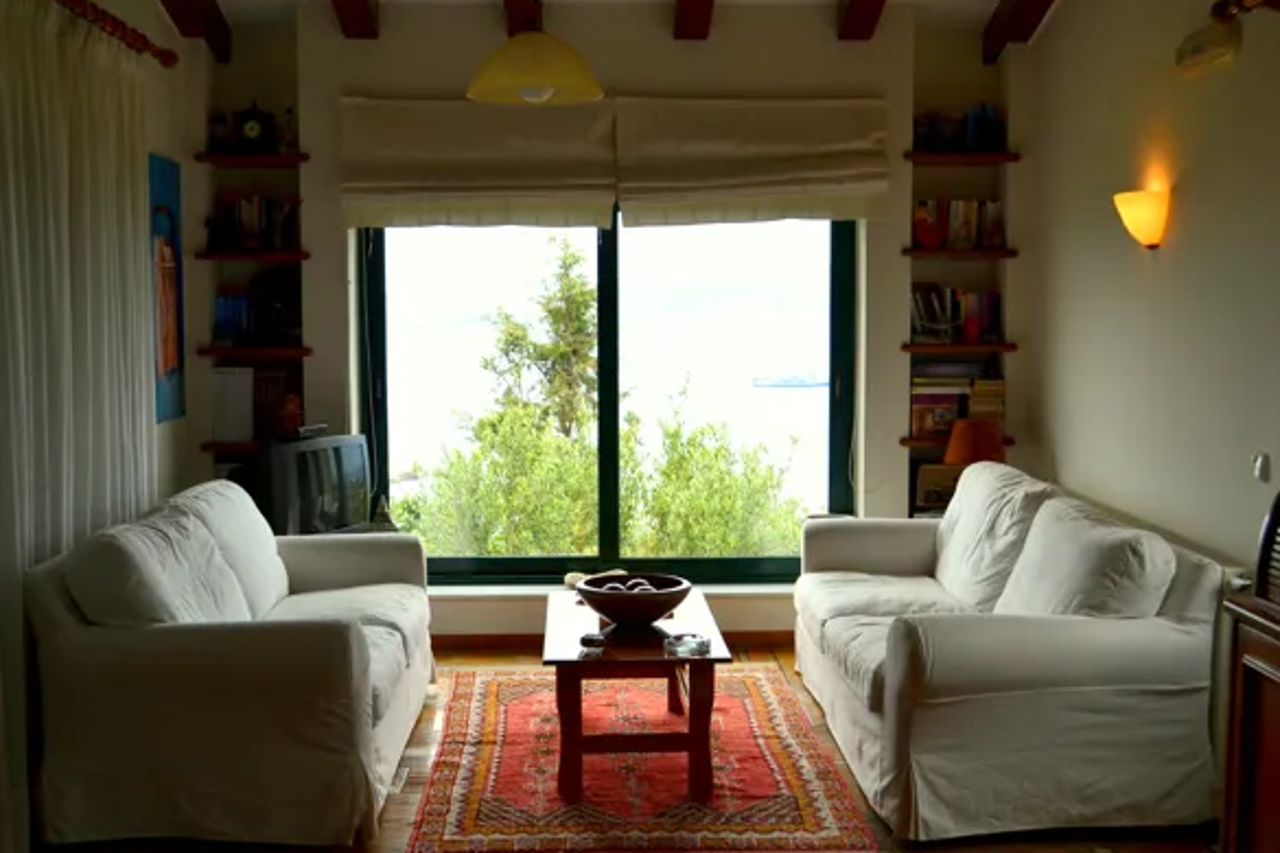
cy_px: 426
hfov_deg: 48.5
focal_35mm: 40
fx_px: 1422
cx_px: 645
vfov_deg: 33.4
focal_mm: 26
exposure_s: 1/200
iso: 100
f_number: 6.3
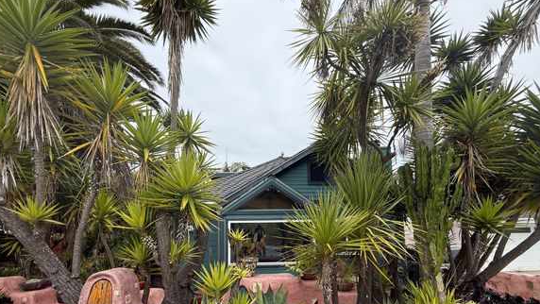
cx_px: 273
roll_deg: +1.4
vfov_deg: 65.0
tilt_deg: +5.1
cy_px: 208
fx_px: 229
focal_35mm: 16
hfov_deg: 99.4
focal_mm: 2.22
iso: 50
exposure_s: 1/1431
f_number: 2.2
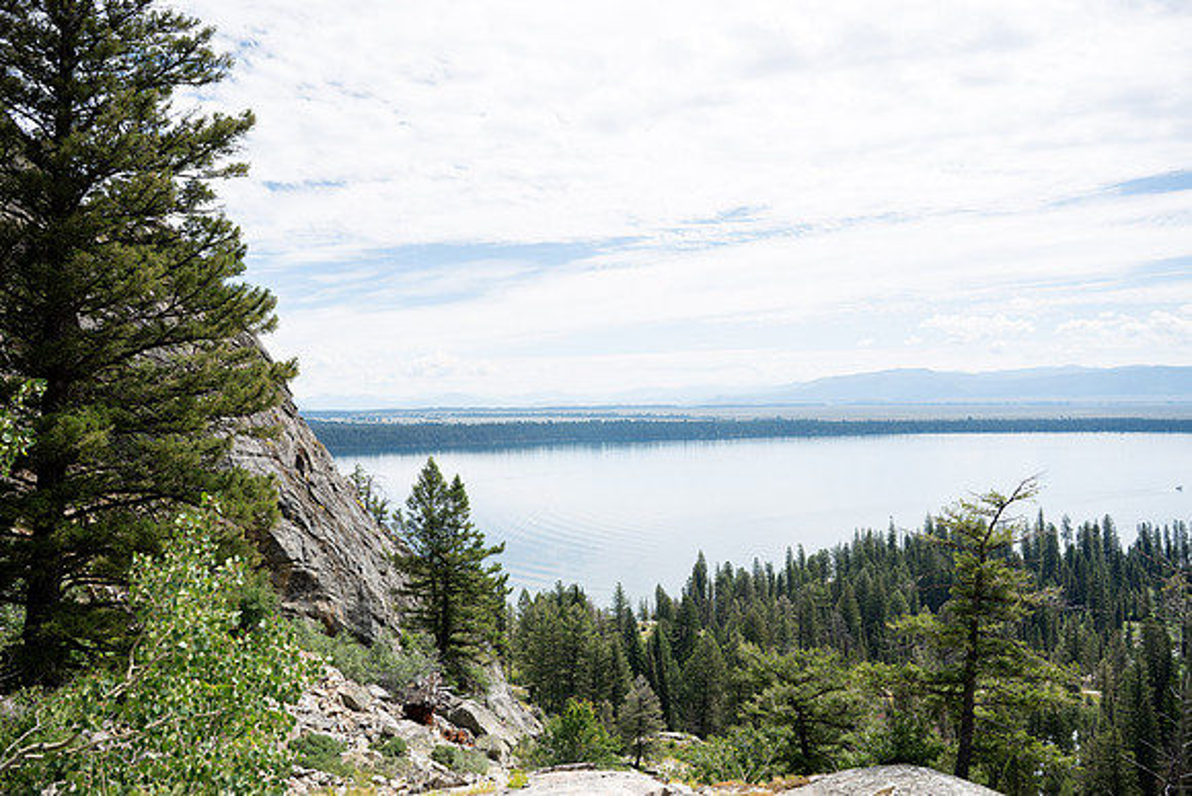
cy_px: 398
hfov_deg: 73.7
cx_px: 596
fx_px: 795
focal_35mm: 24
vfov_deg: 53.2
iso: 100
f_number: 4.5
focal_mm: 24
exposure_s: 1/1000
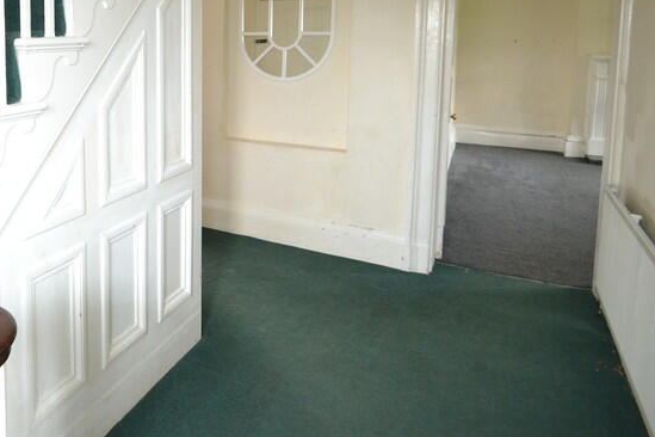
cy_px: 72
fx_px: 509
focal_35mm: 28
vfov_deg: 43.6
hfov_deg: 60.7
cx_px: 141
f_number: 3.5
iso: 1800
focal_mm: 10
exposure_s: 1/60
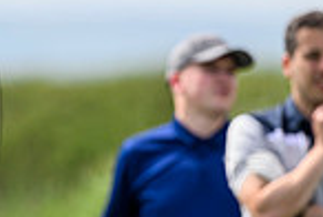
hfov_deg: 1.3
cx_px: -228
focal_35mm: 1586
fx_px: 14259
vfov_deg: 0.9
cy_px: 114
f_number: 4
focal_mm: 400
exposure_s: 1/2500
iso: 500
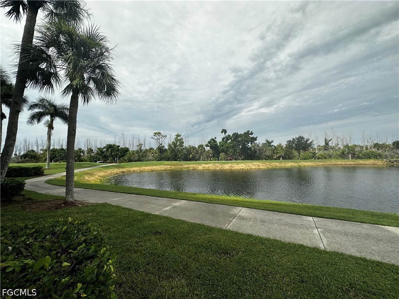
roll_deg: +0.9
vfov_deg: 85.7
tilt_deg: +2.3
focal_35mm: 14
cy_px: 150
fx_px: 161
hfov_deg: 102.1
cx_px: 200
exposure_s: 1/2817
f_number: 2.2
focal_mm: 2.22
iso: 50
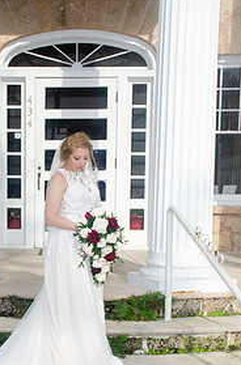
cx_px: 58
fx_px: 637
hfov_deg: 21.2
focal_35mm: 63
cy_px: 254
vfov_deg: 31.6
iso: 100
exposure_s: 1/250
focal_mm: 26
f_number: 9
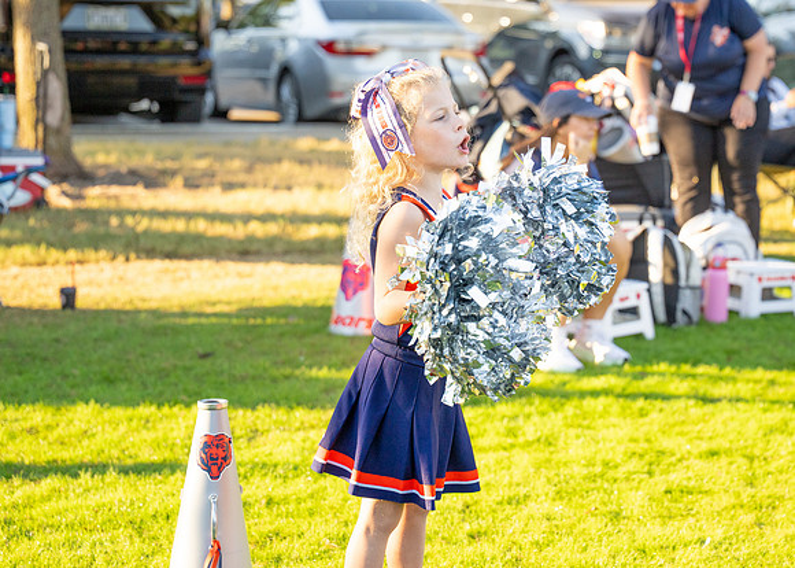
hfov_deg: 20.7
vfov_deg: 14.8
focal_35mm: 96
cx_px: 478
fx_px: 2176
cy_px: 219
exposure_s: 1/1600
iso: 400
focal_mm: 70
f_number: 2.8
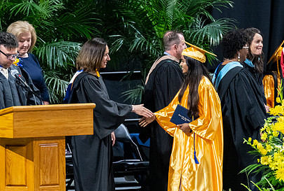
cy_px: 161
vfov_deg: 2.4
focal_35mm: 576
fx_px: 4552
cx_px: 186
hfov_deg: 3.6
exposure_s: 1/200
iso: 2000
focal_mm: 200
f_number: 4
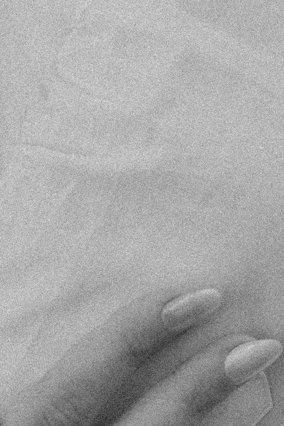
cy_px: 476
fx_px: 1432
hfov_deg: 11.3
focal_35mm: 121
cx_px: 43
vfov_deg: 16.4
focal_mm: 30
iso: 100
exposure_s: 1/400
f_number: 2.8
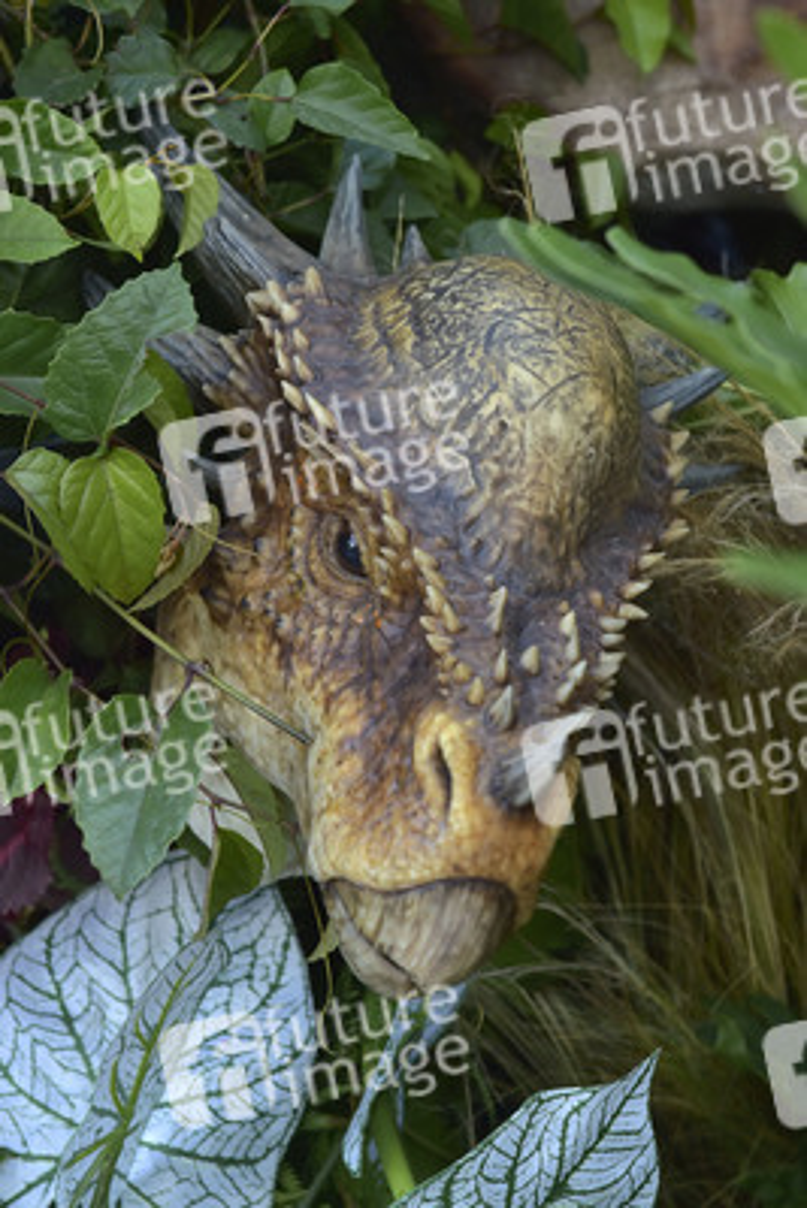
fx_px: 2352
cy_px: 604
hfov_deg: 19.5
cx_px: 404
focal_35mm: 70
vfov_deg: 28.8
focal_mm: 70
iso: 320
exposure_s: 1/320
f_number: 6.3
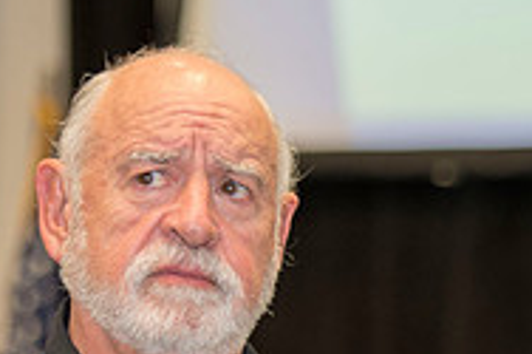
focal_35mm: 309
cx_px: 209
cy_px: 479
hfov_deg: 6.7
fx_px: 4562
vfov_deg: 4.4
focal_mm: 100
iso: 1600
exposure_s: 1/160
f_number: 2.8
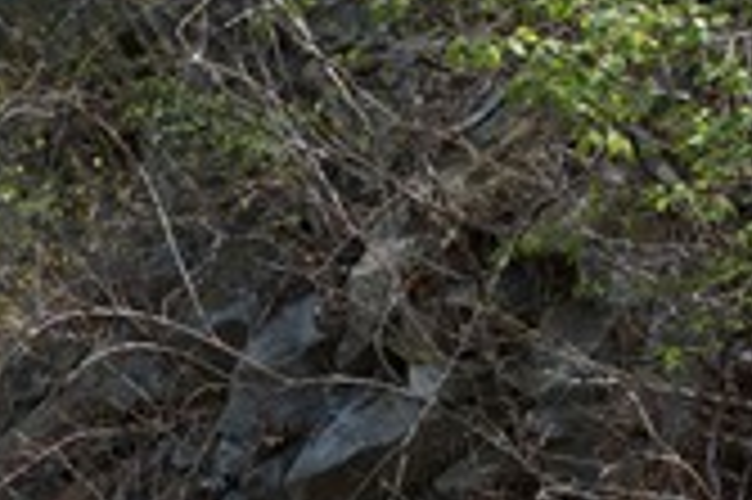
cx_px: -86
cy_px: 651
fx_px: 1860
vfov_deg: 14.6
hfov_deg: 21.6
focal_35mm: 89
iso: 100
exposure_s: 1/80
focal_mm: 20.7
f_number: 5.6
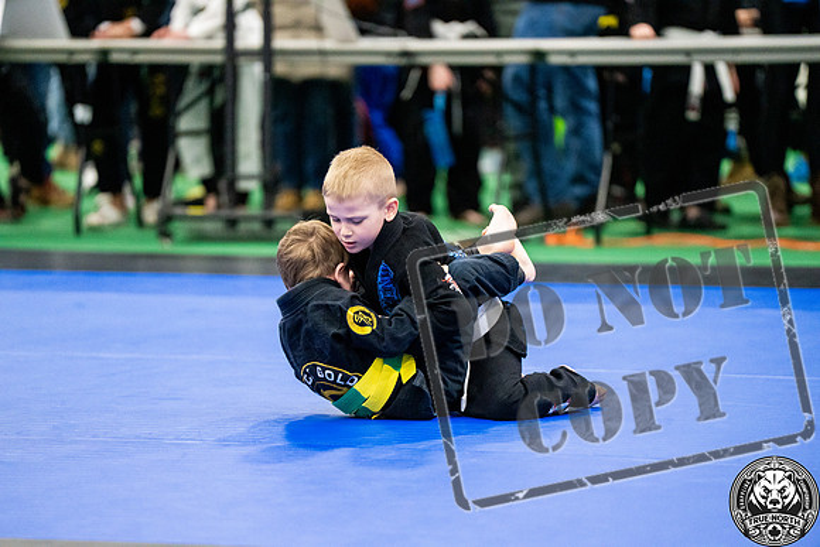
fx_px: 4556
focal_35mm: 200
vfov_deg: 6.9
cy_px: 274
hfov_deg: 10.3
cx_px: 410
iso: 6400
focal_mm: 200
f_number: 2.8
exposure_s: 1/500
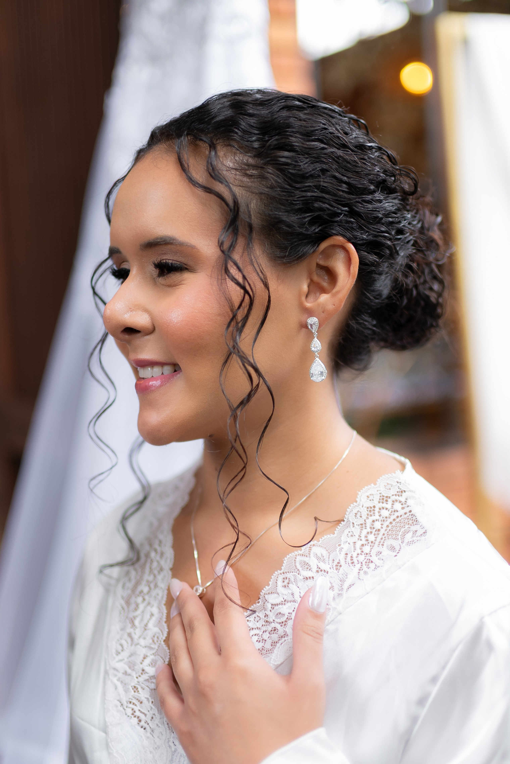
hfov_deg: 26.0
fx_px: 1105
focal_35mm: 52
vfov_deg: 38.2
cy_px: 382
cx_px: 255
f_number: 1.4
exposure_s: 1/500
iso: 250
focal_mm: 35
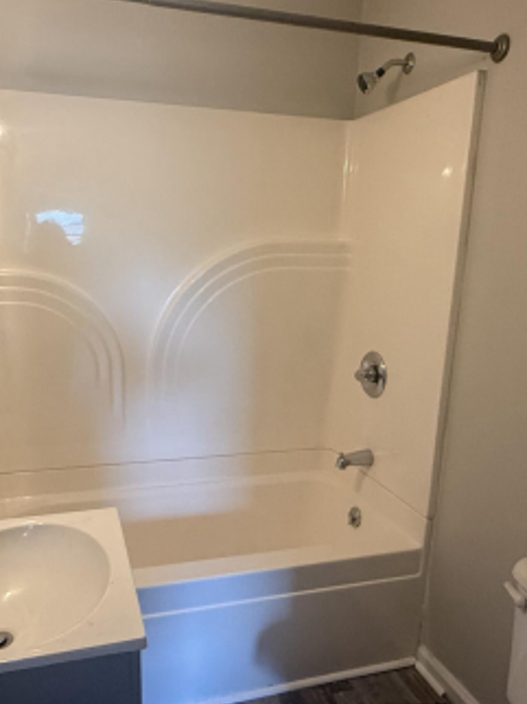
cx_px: 226
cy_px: 385
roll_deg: -1.6
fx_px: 589
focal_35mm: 29
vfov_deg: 61.6
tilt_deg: -12.8
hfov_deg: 48.0
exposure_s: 1/60
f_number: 2.2
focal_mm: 2.22
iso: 320
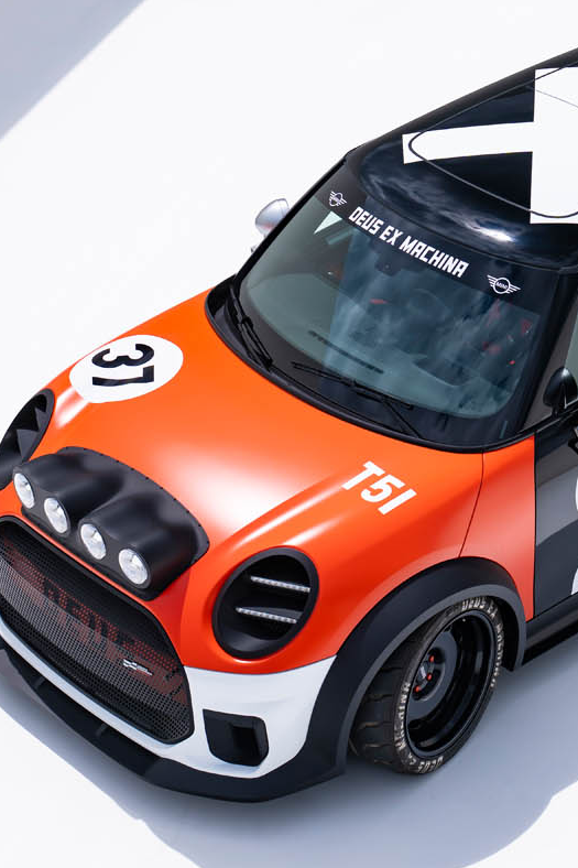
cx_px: 410
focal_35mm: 117
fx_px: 2819
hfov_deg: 11.7
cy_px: 359
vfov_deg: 17.5
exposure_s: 1/400
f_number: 5
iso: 100
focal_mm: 48
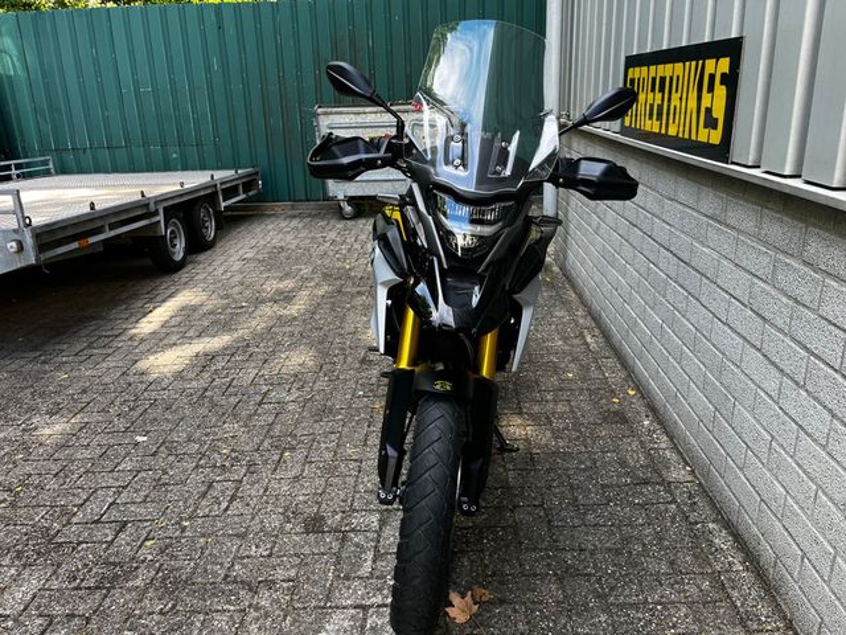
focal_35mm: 26
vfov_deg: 53.1
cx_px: 423
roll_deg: +2.5
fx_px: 635
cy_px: 318
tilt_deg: -17.1
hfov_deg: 67.3
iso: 40
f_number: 1.6
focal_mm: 5.1
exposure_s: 1/122
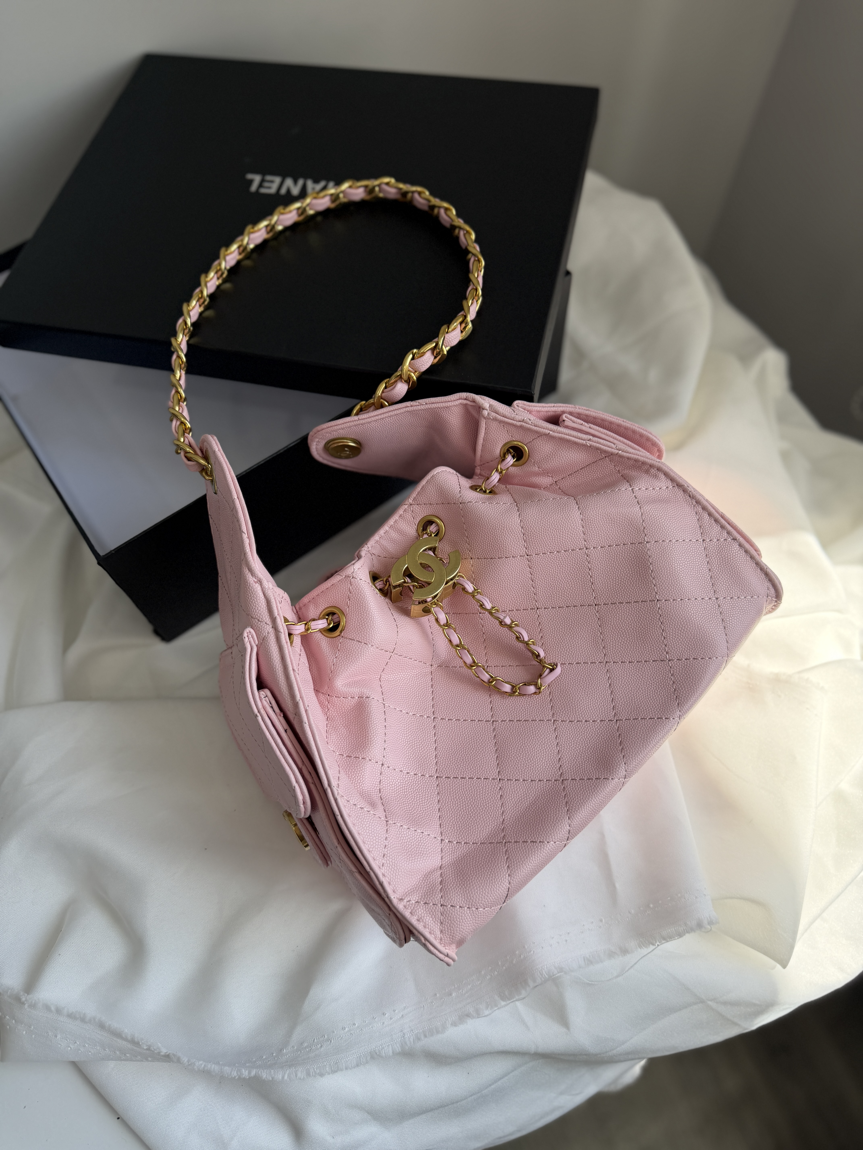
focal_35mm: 24
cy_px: 575
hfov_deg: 56.8
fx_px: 798
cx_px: 432
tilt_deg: -61.3
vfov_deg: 71.6
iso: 80
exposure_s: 1/831
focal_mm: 6.76
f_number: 1.78
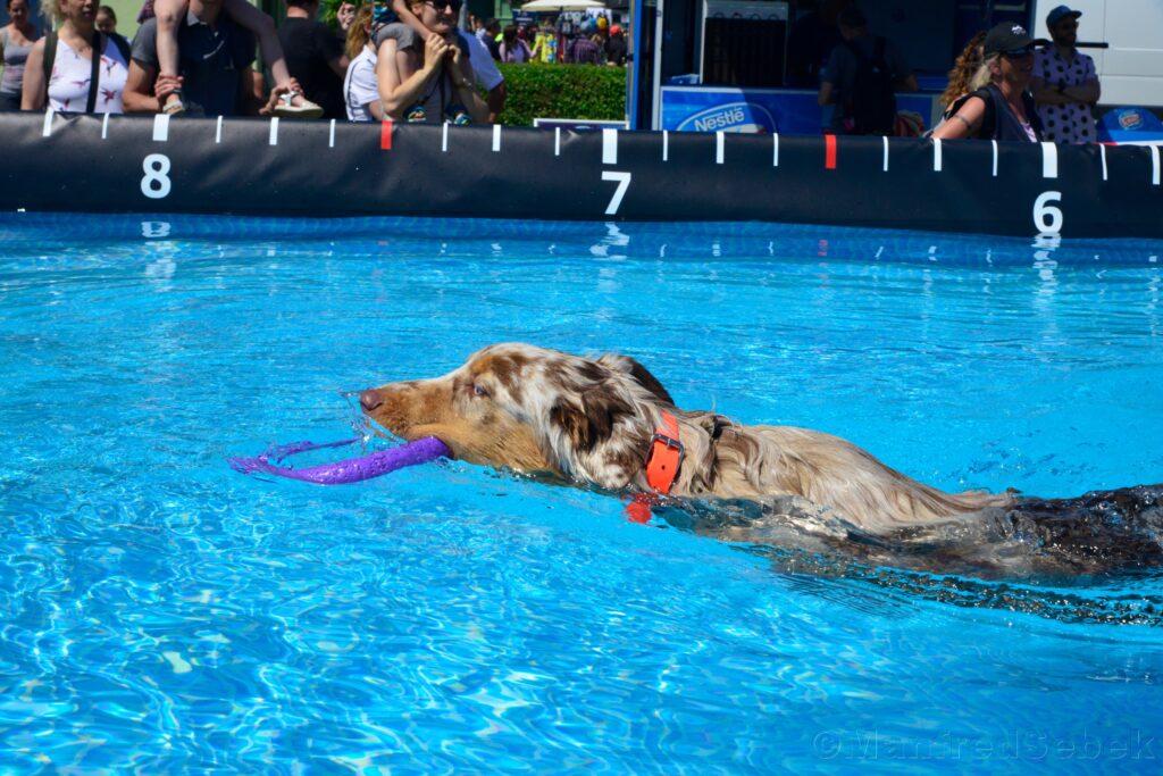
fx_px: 2003
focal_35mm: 62
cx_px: 582
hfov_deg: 32.4
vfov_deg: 21.9
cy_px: 388
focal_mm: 62
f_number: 18
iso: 2000
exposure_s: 1/1250
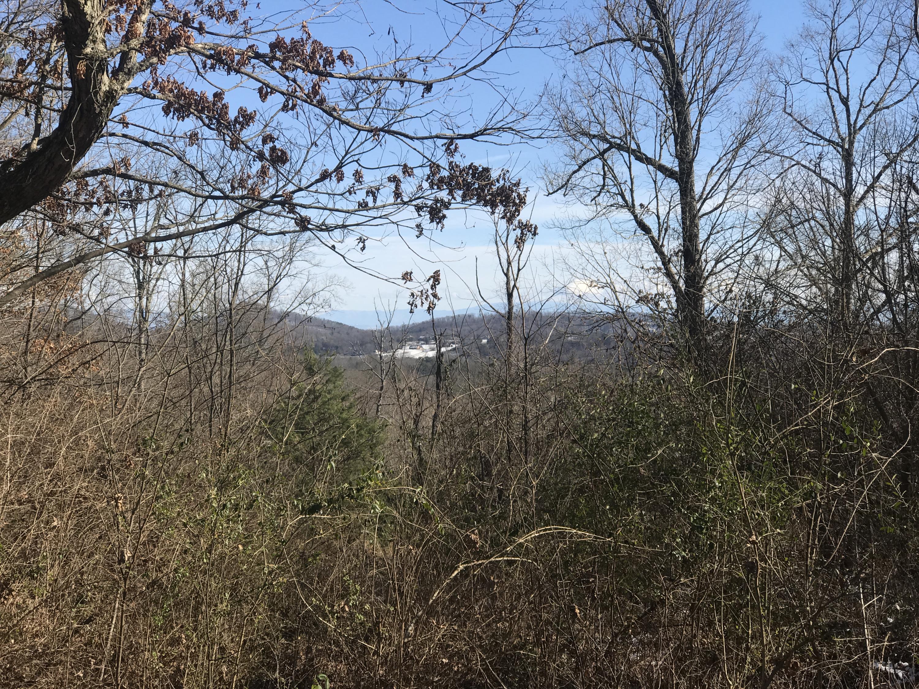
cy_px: 344
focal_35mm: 57
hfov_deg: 33.8
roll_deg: +0.8
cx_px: 460
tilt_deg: -0.3
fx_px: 1513
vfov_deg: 25.7
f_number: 2.8
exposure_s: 1/754
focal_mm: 6.6
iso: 20
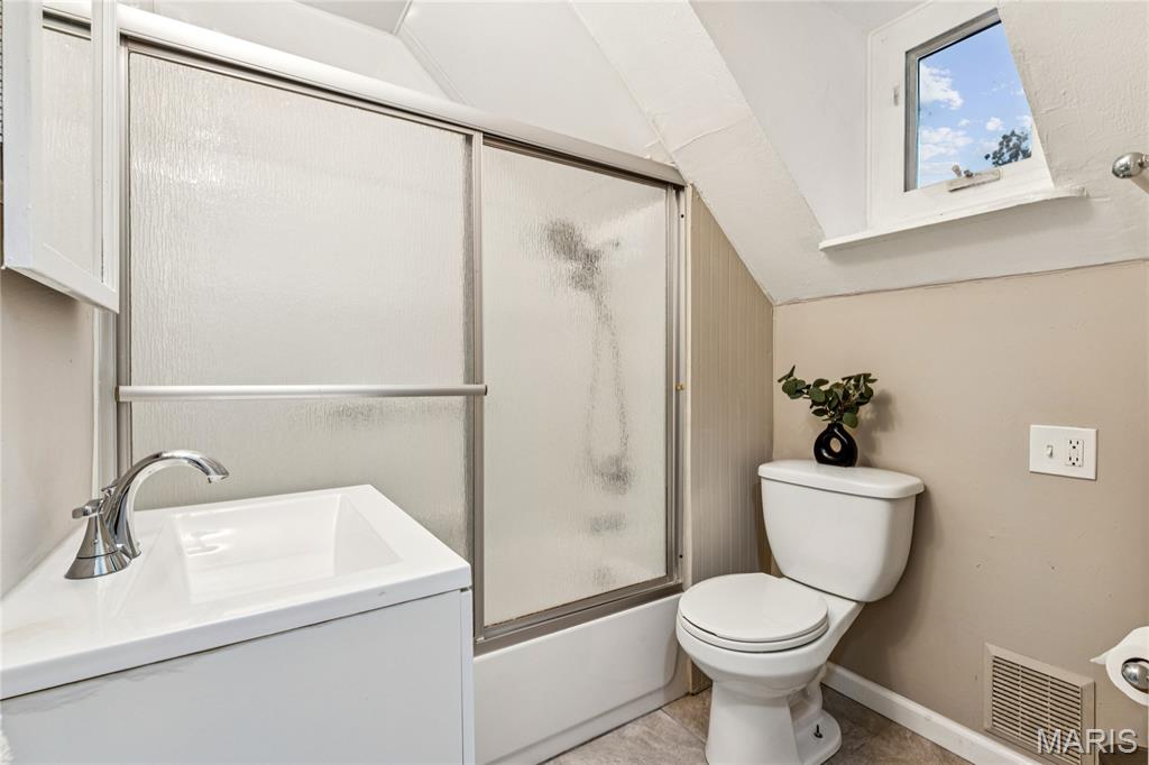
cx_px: 574
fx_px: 517
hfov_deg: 96.0
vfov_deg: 73.0
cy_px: 382
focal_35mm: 16
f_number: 13
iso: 200
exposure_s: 1/2
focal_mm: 16.2
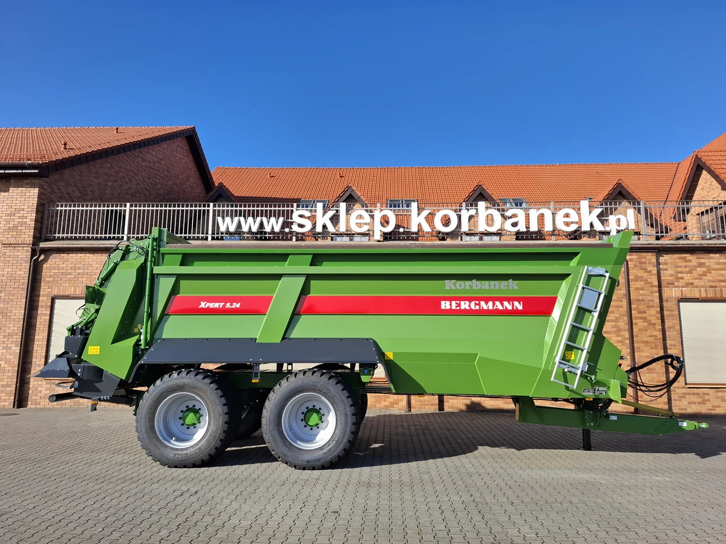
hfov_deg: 73.9
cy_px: 272
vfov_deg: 58.9
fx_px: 482
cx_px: 363
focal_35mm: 23
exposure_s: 1/1242
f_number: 1.8
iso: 50
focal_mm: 5.54
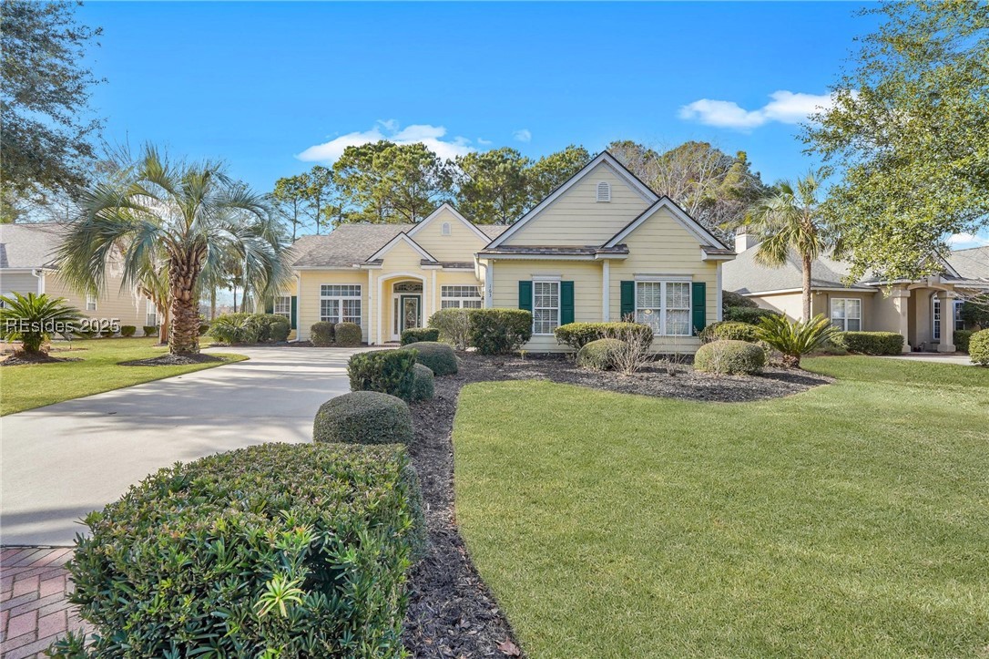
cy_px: 330
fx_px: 439
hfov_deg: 96.8
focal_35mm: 16
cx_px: 494
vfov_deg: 73.7
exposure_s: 1/40
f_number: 11
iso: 100
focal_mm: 16
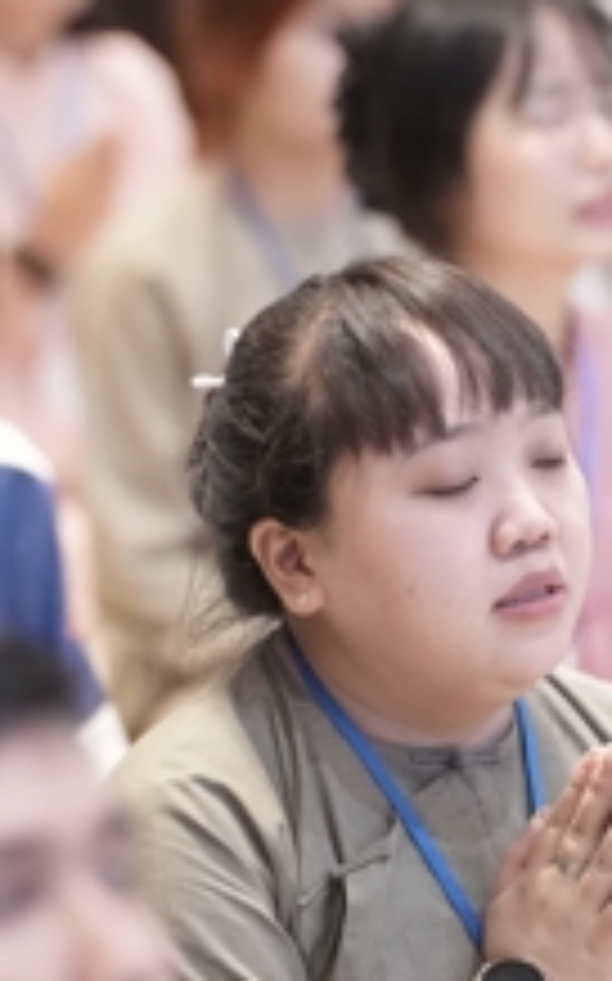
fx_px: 12185
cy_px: 556
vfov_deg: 4.6
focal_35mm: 456
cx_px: 162
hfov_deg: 2.9
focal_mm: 150
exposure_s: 1/200
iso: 4000
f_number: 2.8
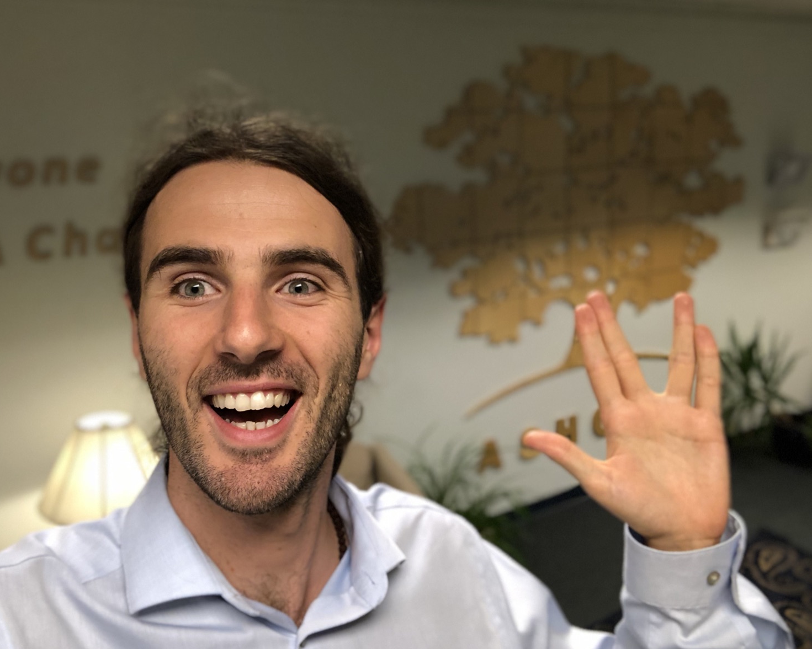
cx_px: 385
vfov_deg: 43.4
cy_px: 323
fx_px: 817
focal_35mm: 34
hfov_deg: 52.8
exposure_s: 1/30
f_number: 2.2
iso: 80
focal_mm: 2.87
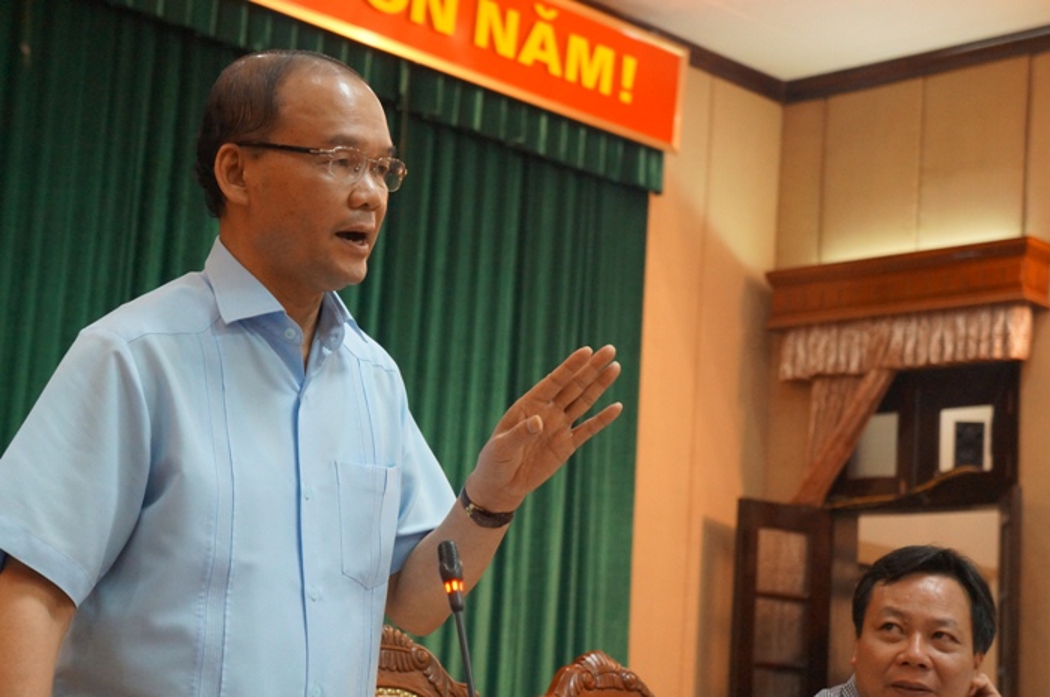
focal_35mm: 82
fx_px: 2403
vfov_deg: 16.5
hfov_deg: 24.6
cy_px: 348
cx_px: 525
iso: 3200
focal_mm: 55
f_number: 5.6
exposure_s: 1/60
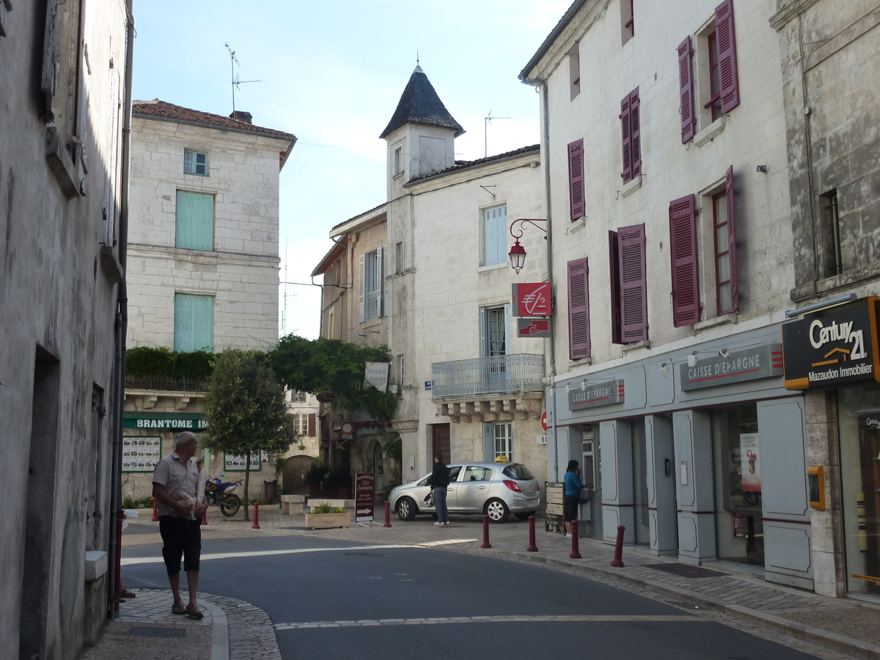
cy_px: 330
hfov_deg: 42.1
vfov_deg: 32.2
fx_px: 1144
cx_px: 440
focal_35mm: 45
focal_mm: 7.3
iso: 125
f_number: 4
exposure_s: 1/320
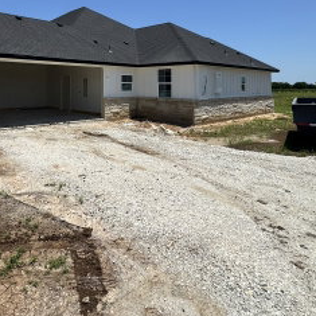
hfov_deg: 57.6
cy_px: 71
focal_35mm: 27
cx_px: 102
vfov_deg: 55.6
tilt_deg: +3.3
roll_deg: +0.0
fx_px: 279
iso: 50
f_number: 2.2
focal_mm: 2.22
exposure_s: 1/2584
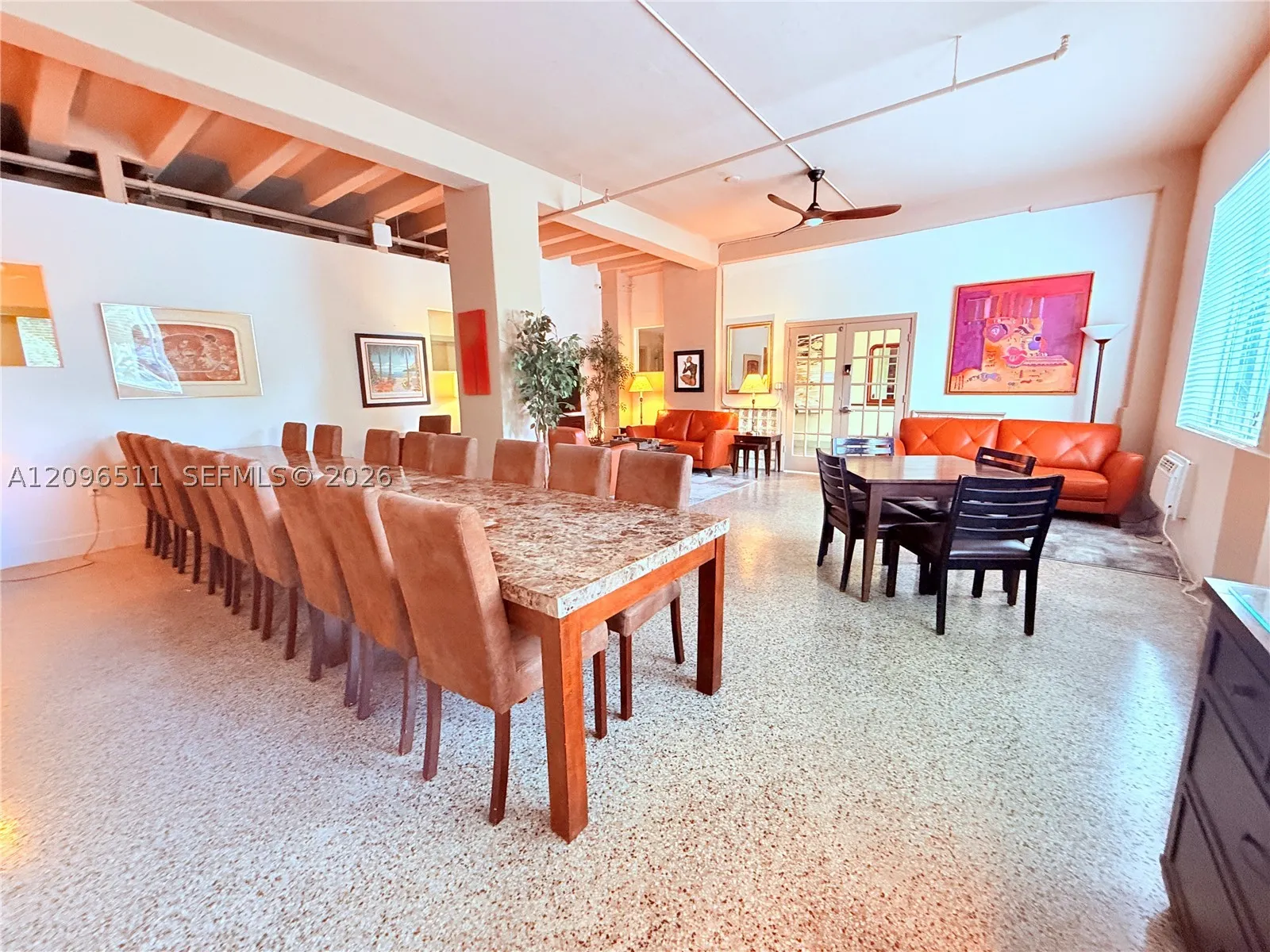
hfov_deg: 102.1
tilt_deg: -6.4
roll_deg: +1.5
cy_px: 476
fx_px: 514
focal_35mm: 14
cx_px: 635
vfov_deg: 85.7
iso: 500
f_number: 2.2
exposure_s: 1/60
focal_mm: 2.22
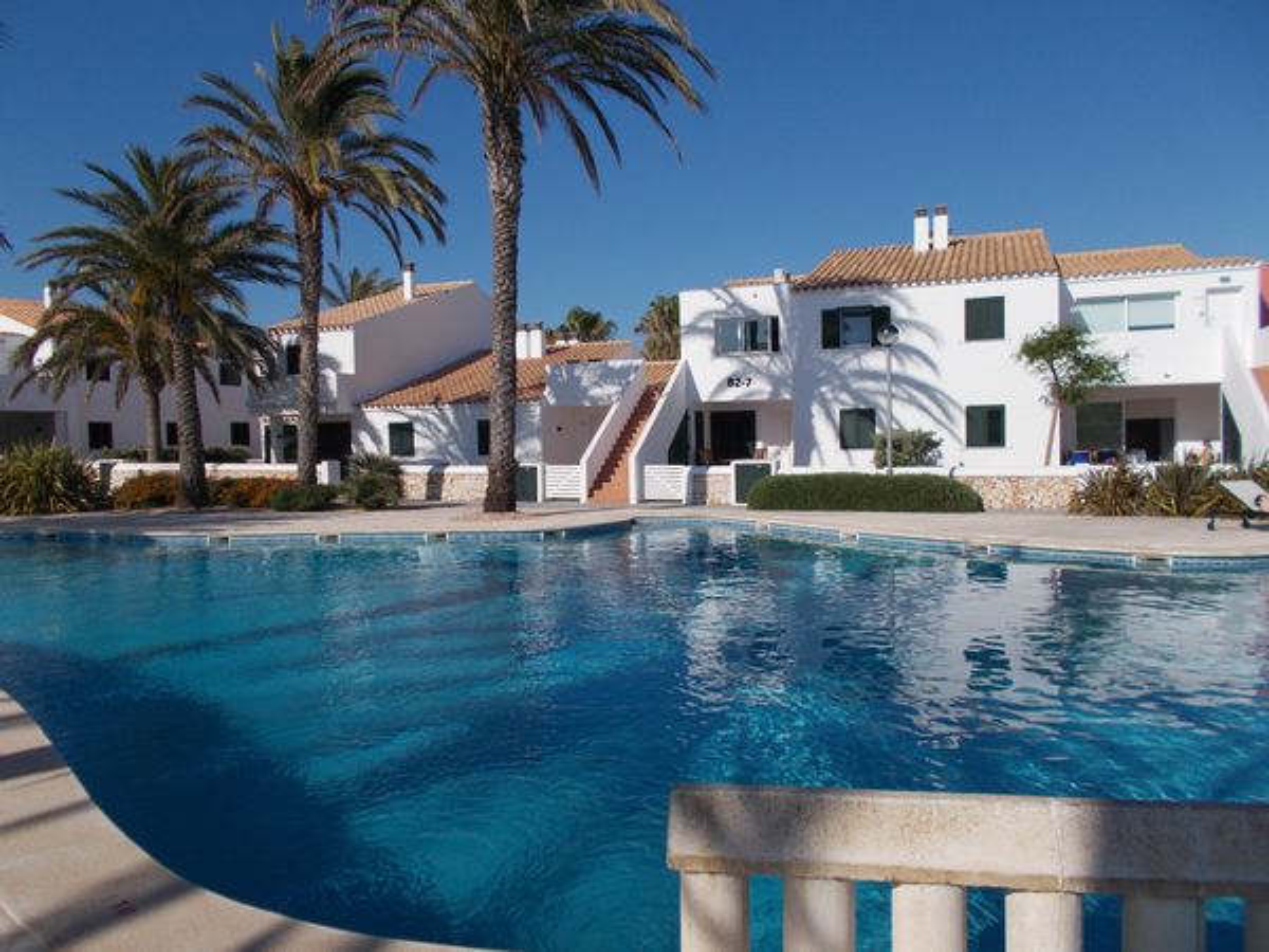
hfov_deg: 67.3
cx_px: 634
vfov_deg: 53.1
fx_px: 953
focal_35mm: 26
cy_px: 476
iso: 80
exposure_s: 1/320
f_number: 8
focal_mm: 4.6
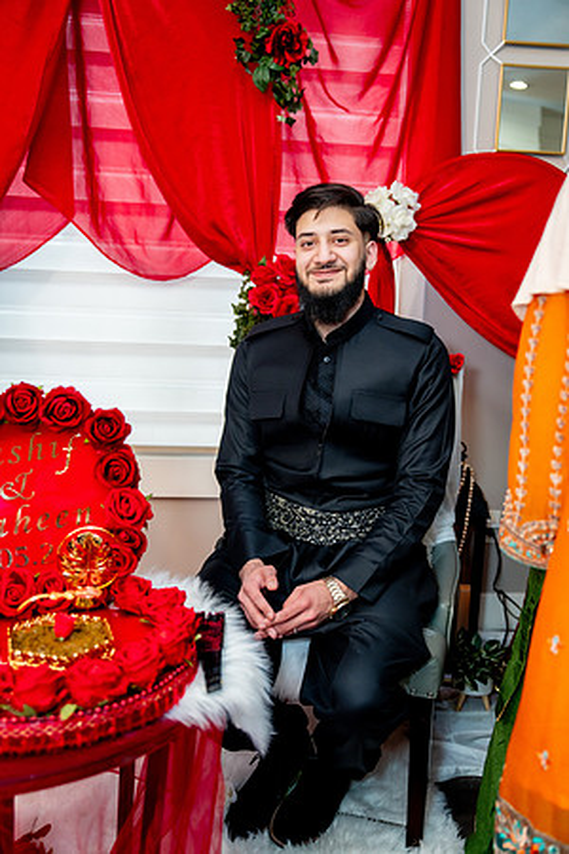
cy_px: 427
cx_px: 284
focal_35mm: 34
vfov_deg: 55.8
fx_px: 806
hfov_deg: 38.9
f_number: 2.8
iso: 800
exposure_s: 1/200
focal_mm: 34
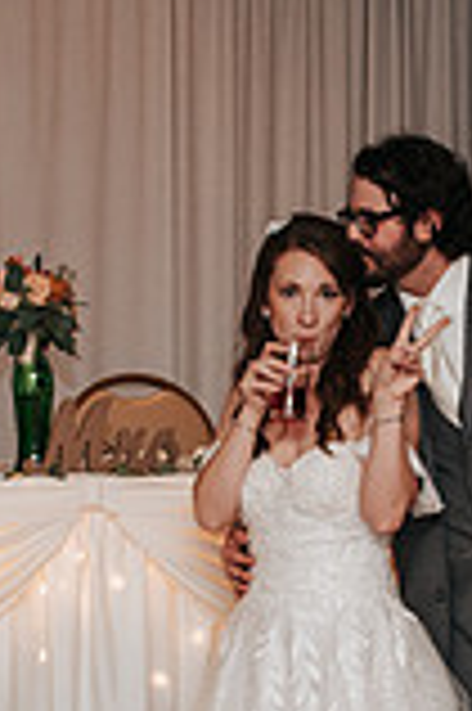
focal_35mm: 174
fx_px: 3429
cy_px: 602
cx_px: 328
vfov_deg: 11.8
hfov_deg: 7.9
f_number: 4.5
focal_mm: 35
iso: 1000
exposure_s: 1/160
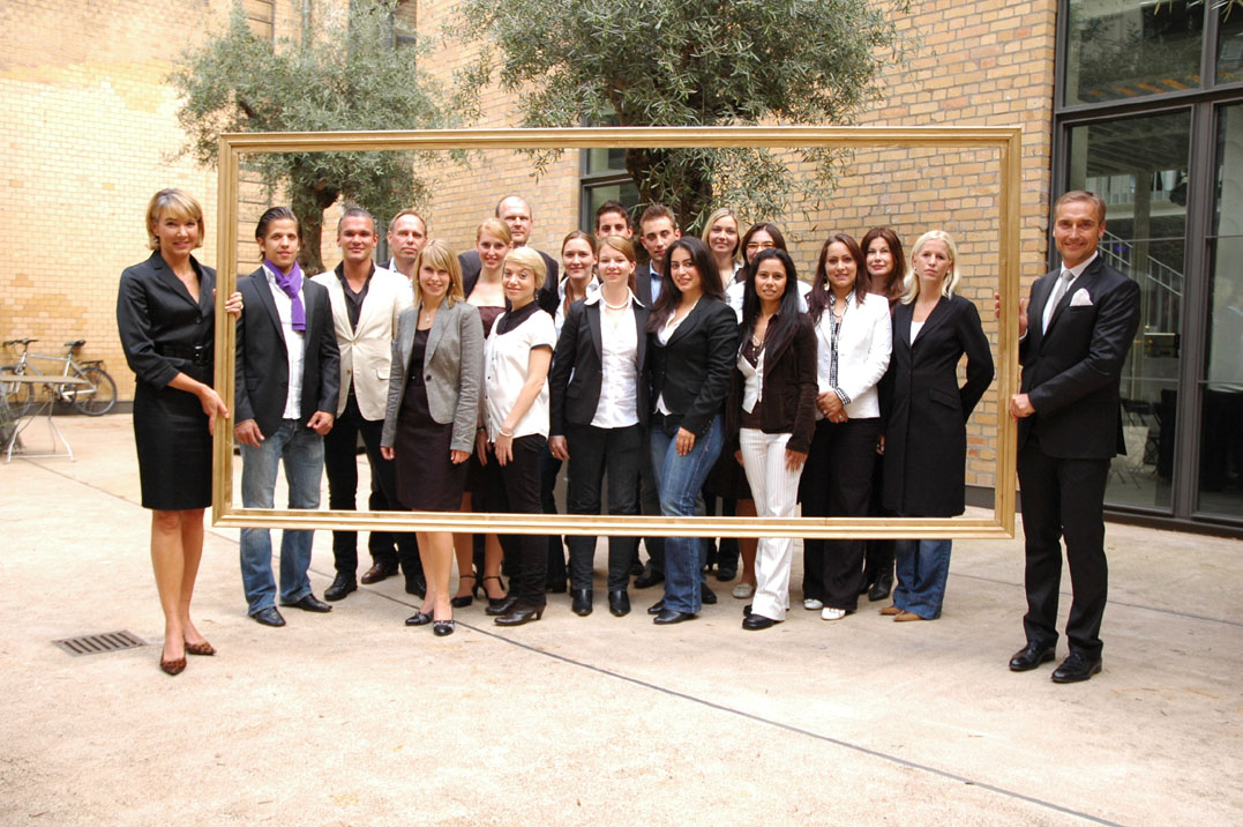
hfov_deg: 57.3
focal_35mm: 33
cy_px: 414
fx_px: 1138
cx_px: 622
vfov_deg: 39.9
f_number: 3.8
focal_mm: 22
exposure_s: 1/160
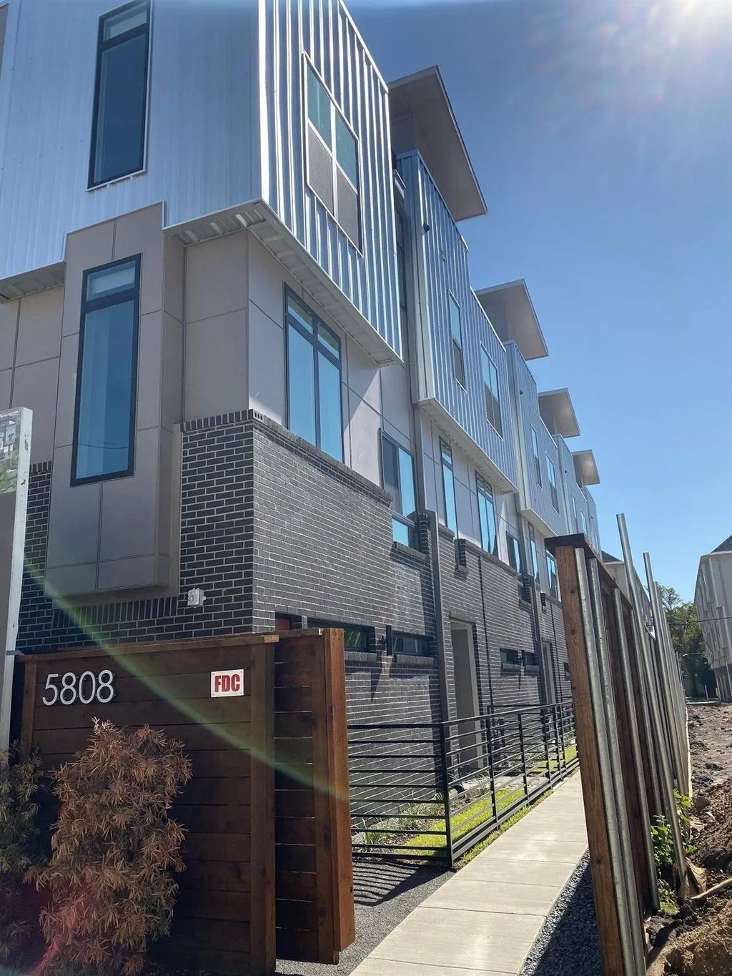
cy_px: 488
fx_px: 733
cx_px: 366
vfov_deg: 67.3
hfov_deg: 53.1
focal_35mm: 26
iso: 32
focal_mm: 4.25
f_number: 1.8
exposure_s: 1/3215
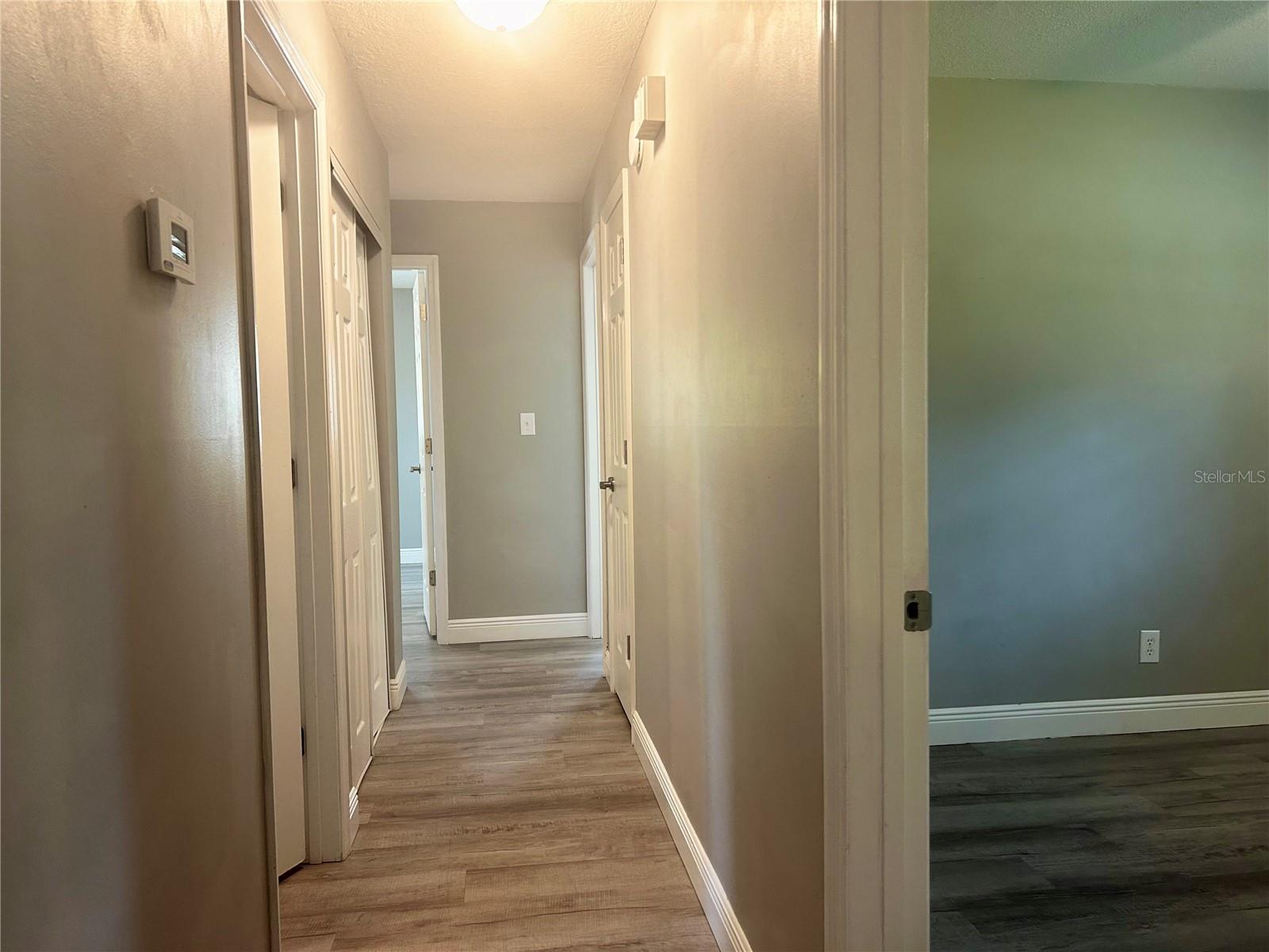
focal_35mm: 26
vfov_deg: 53.1
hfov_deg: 67.3
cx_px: 634
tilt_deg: -2.9
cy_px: 476
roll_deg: +2.1
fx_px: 953
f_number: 1.5
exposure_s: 1/60
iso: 100
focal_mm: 5.7
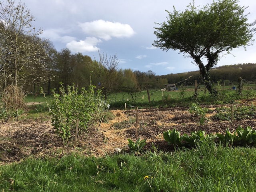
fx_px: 214
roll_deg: +1.8
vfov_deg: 48.2
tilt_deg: -0.8
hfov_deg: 61.7
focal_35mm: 29
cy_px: 96
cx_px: 128
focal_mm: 4.15
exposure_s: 1/1570
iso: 25
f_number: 2.2
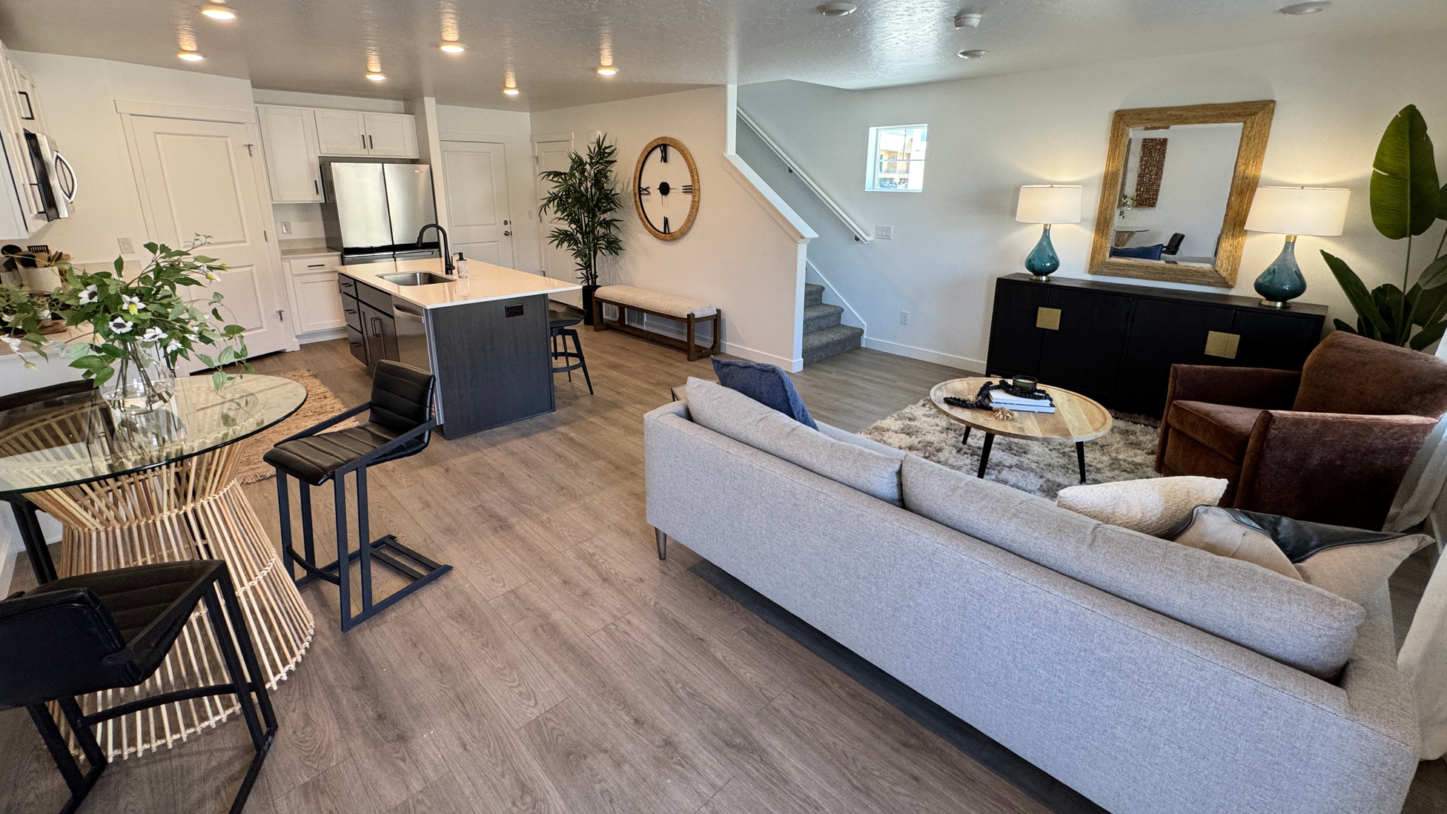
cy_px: 341
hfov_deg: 99.4
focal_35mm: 16
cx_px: 723
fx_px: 614
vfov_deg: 66.7
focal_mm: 2.22
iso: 200
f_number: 2.2
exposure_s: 1/120
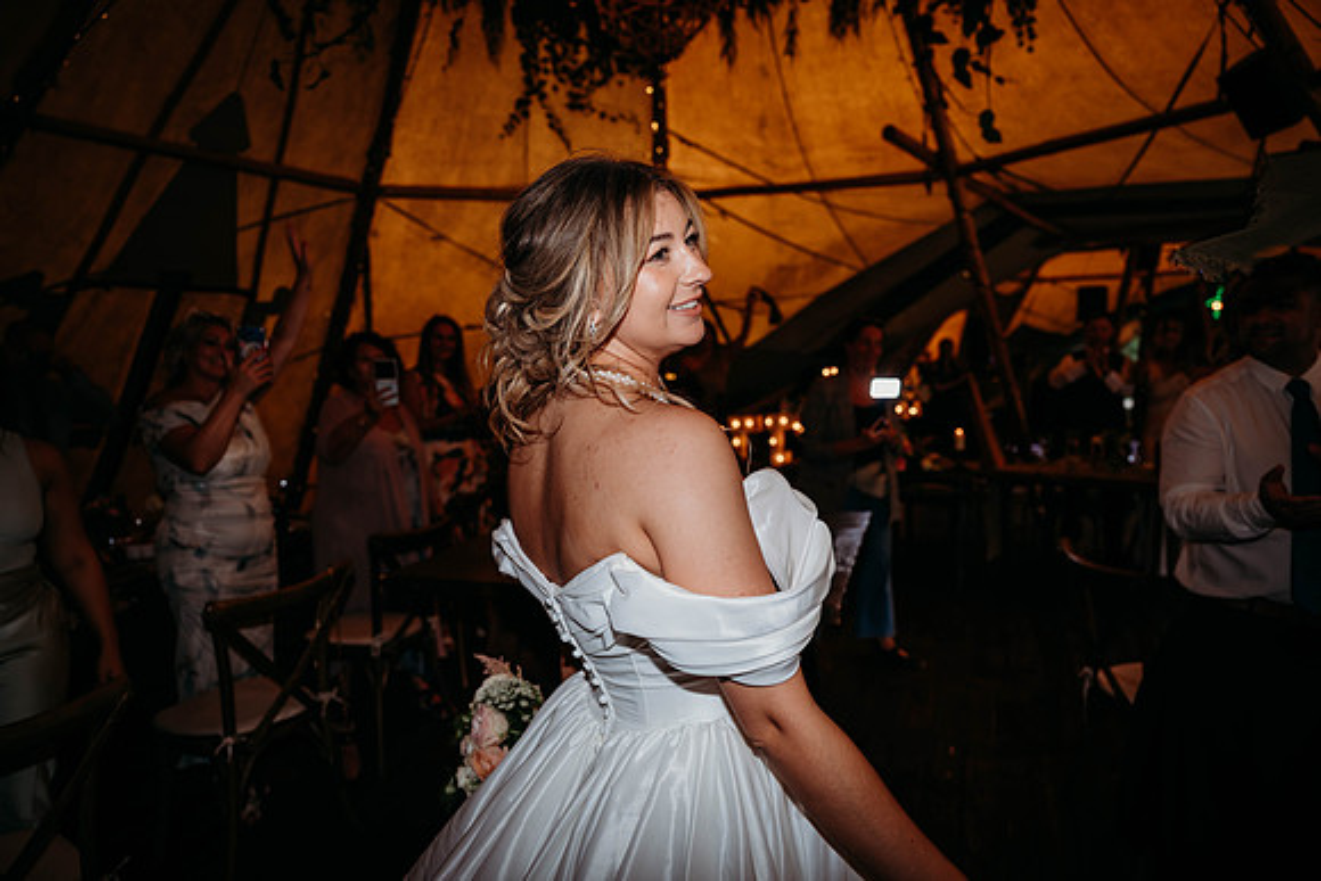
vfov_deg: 53.2
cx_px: 660
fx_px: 881
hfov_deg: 73.7
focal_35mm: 24
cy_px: 440
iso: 220
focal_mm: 24
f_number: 2.8
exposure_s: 1/200
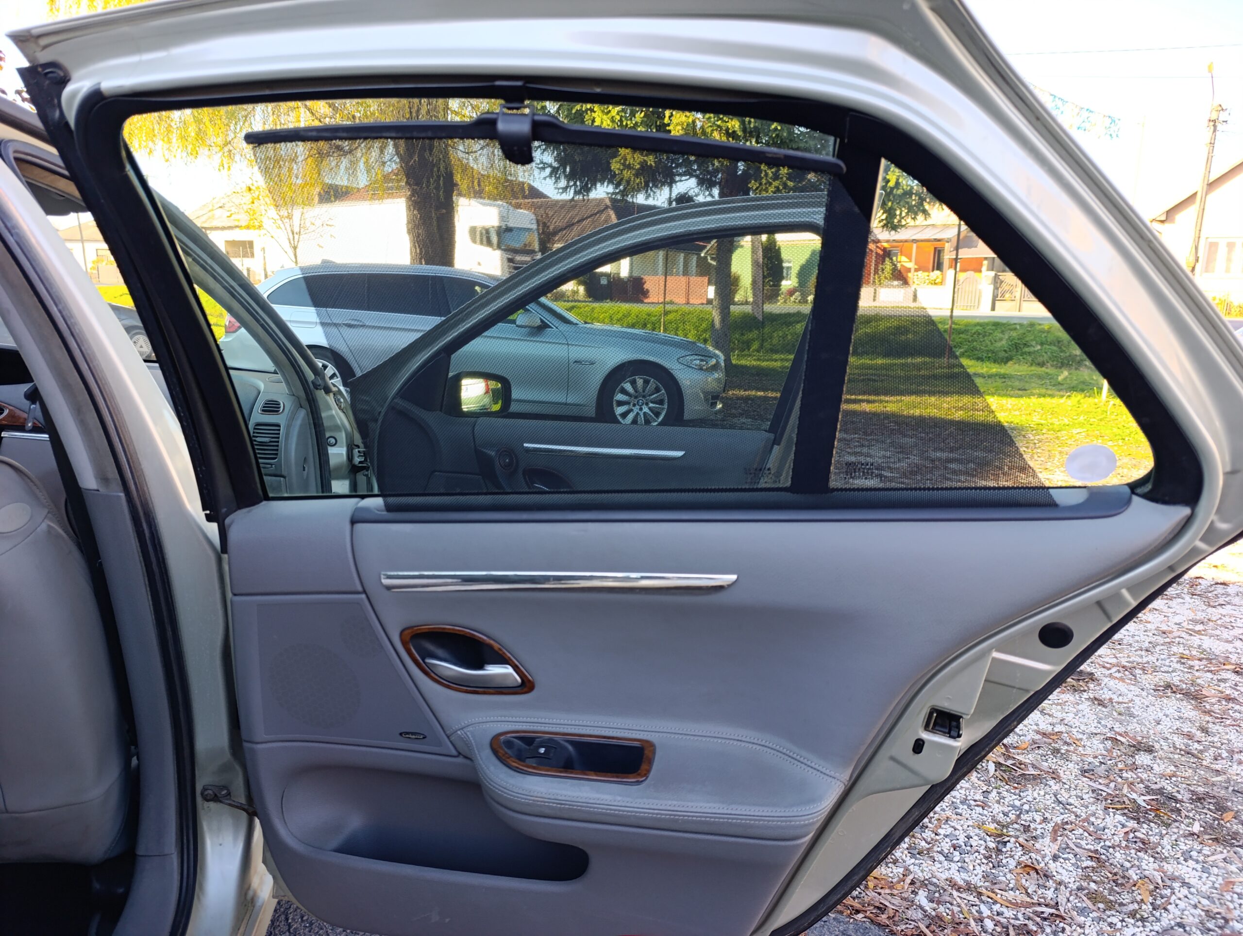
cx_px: 622
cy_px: 468
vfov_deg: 59.0
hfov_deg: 73.8
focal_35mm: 23
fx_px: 827
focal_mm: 6.14
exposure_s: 1/100
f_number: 1.6
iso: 160
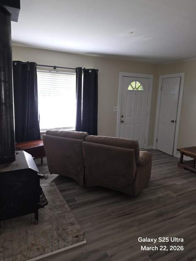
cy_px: 127
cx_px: 94
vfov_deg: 71.6
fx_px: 181
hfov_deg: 56.8
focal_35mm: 24
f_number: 1.7
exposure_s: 1/60
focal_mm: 6.3
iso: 100
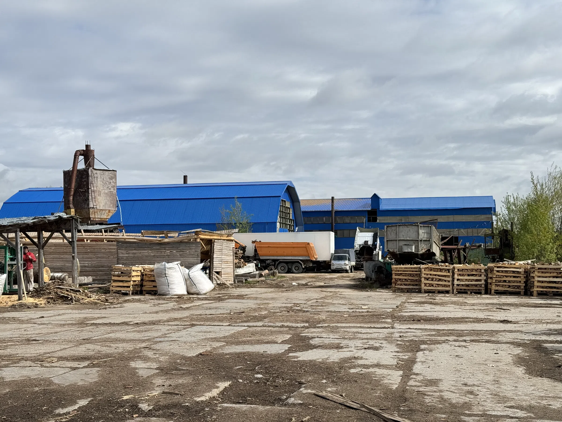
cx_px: 281
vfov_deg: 30.3
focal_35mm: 48
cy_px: 211
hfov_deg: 39.7
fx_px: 779
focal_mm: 6.76
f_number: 1.78
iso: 64
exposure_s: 1/4975
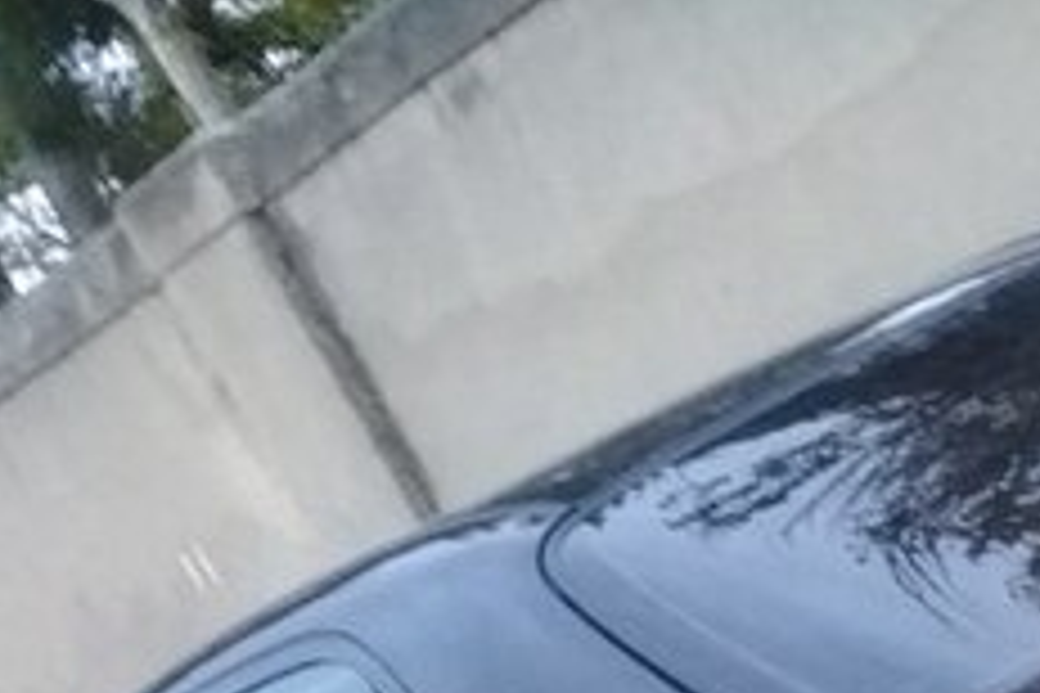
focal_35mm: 92
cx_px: 1049
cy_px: 1109
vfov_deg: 13.8
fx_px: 2658
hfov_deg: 21.3
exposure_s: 1/17
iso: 500
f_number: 2.2
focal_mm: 3.3
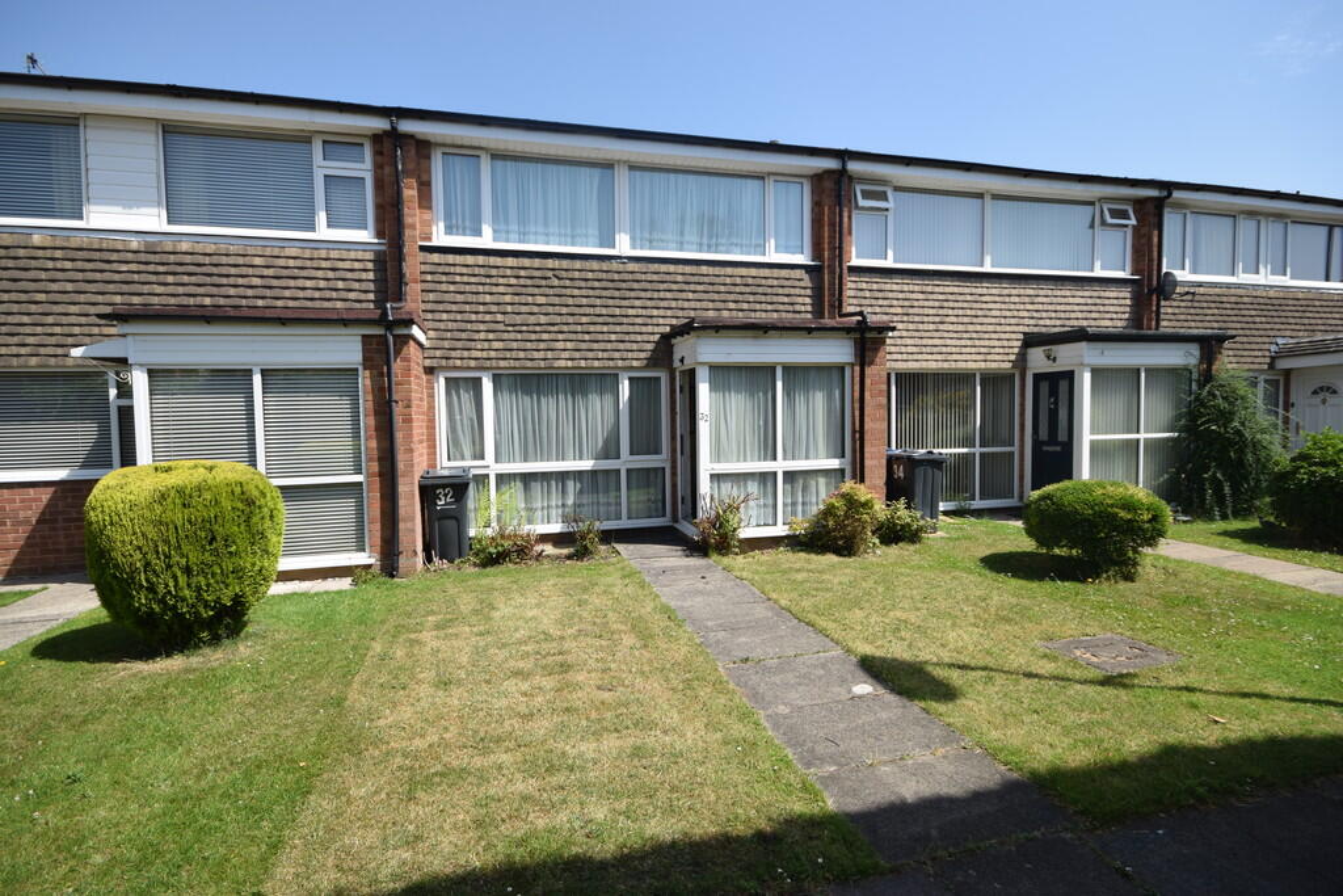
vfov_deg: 69.7
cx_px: 672
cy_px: 448
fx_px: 644
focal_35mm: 17
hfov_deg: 92.4
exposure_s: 1/320
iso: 200
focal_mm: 11.5
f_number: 9
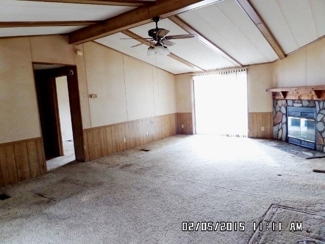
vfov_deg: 56.8
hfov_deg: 71.6
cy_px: 122
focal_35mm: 24
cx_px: 162
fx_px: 225
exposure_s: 1/30
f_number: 3.2
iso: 400
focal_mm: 4
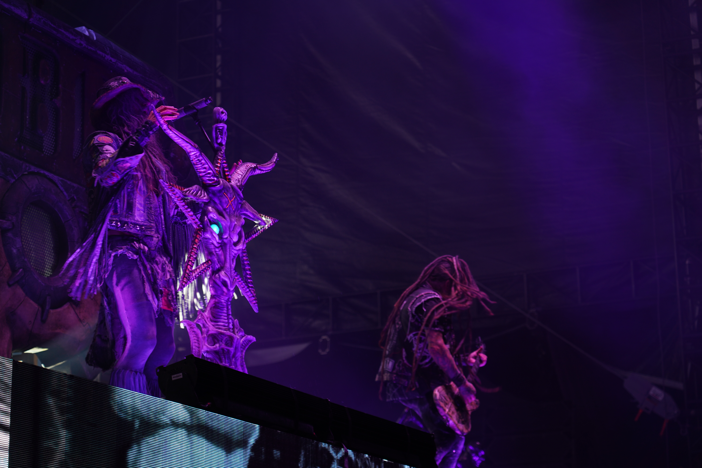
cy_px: 234
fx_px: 1696
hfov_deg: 23.4
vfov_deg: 15.7
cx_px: 351
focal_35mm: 87
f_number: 4
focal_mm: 87
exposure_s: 1/100
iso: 160
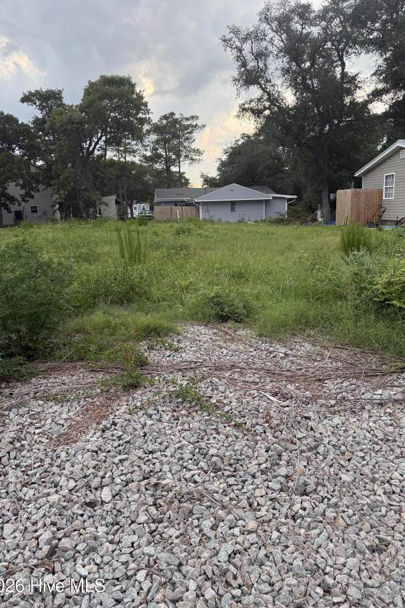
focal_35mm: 26
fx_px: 439
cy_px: 298
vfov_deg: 69.4
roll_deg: +1.9
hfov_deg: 49.5
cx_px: 208
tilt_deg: -11.1
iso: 100
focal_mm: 6.76
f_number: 1.78
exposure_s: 1/370
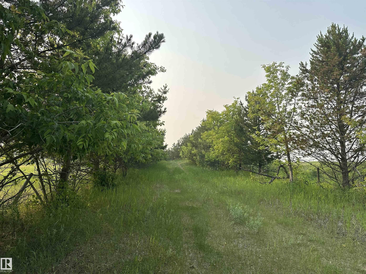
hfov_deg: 71.6
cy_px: 137
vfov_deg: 56.8
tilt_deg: +8.2
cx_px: 183
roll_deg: -1.1
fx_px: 254
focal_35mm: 24
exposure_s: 1/3472
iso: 80
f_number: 1.78
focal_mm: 6.86
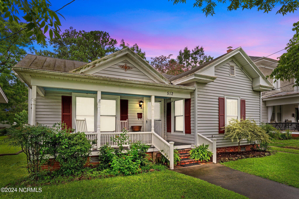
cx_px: 150
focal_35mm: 20
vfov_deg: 62.0
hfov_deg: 84.0
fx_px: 166
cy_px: 100
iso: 250
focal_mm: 20
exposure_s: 1/160
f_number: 8
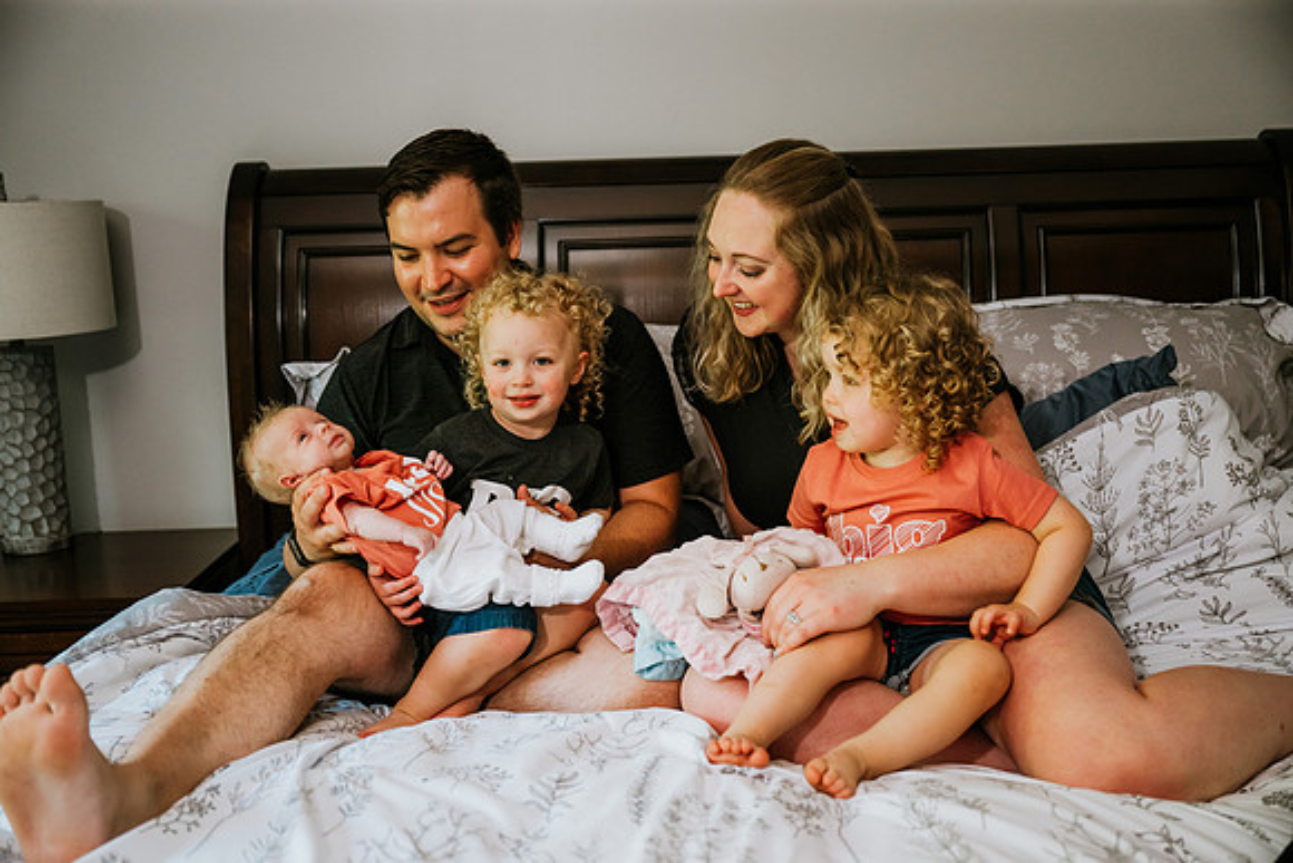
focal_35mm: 35
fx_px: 1257
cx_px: 646
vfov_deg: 37.9
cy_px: 432
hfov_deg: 54.4
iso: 1000
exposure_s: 1/250
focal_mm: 35
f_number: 2.8
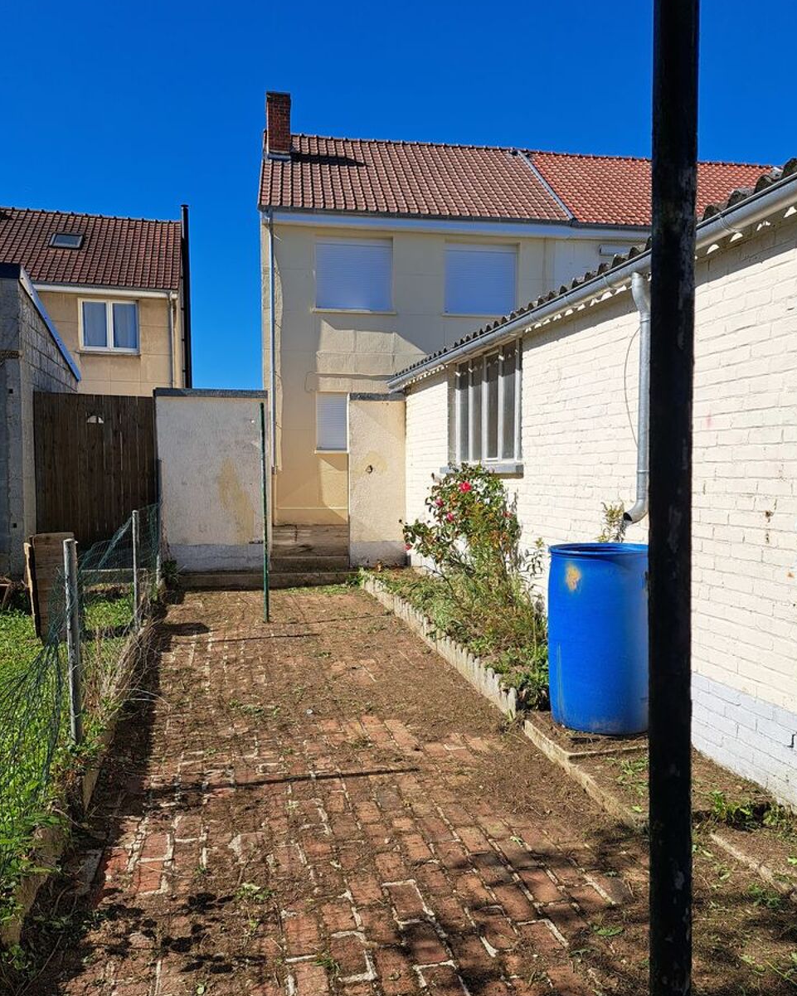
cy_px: 532
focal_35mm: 26
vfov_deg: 66.0
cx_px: 413
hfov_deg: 54.9
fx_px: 767
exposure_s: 1/1869
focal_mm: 5.23
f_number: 1.8
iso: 50
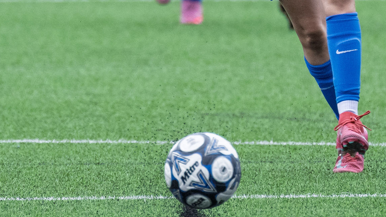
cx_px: 240
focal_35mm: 1862
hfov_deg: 1.2
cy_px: -244
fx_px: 19058
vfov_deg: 0.7
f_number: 5.6
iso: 1400
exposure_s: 1/1250
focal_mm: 400
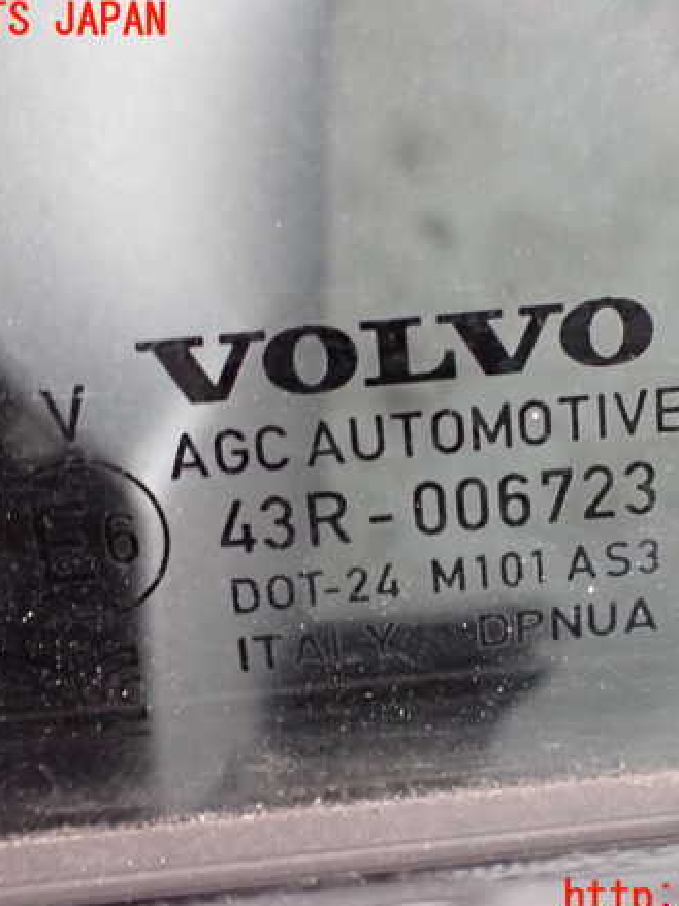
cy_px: 460
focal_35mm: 41
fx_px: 1073
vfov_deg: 45.8
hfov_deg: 35.0
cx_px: 411
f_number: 2.3
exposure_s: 1/30
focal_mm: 5.4
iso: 1250
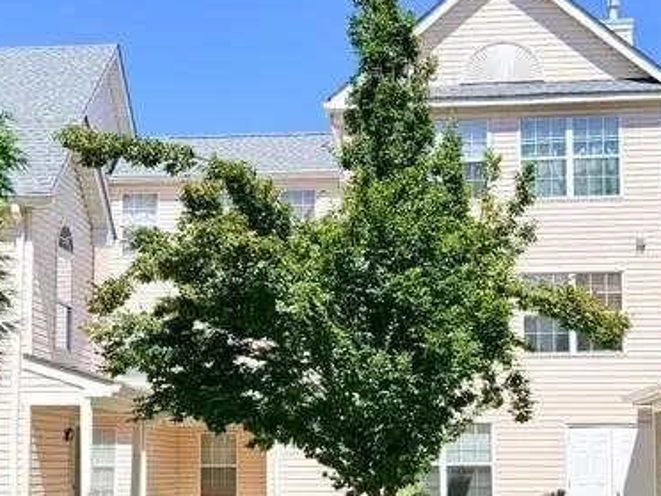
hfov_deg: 29.4
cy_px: 359
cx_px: 316
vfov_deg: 22.1
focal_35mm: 66
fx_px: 1260
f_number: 1.78
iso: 80
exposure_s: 1/4975
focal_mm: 6.76
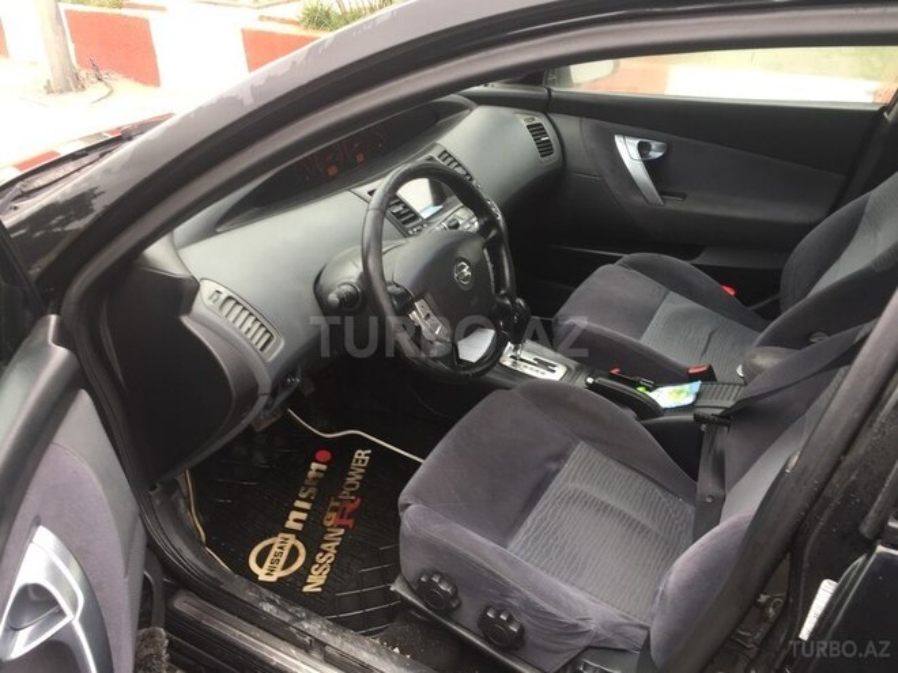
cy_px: 336
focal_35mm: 29
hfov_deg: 61.7
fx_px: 752
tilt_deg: -31.0
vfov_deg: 48.2
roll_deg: +1.1
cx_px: 449
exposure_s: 1/50
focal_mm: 4.15
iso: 32
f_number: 2.2
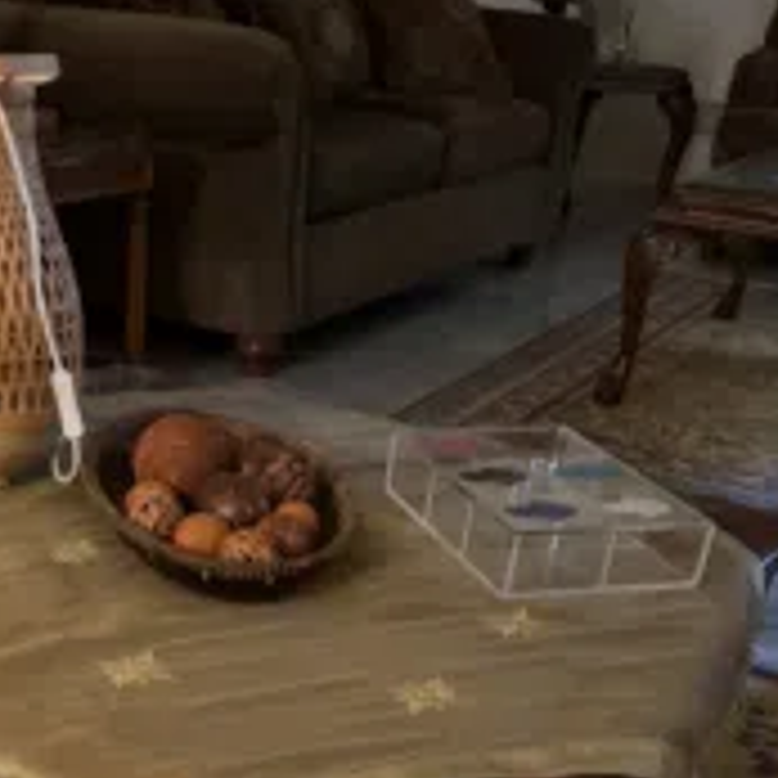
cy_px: 890
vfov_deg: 30.4
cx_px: 180
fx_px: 1246
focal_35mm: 49
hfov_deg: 33.9
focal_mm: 6.76
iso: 1250
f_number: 1.78
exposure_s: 1/25
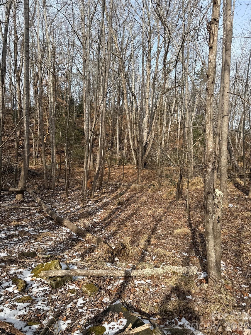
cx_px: 126
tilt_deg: -8.2
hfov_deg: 56.8
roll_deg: -2.1
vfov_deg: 71.6
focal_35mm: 24
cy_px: 168
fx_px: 232
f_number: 1.78
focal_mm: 6.76
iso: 80
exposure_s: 1/2525
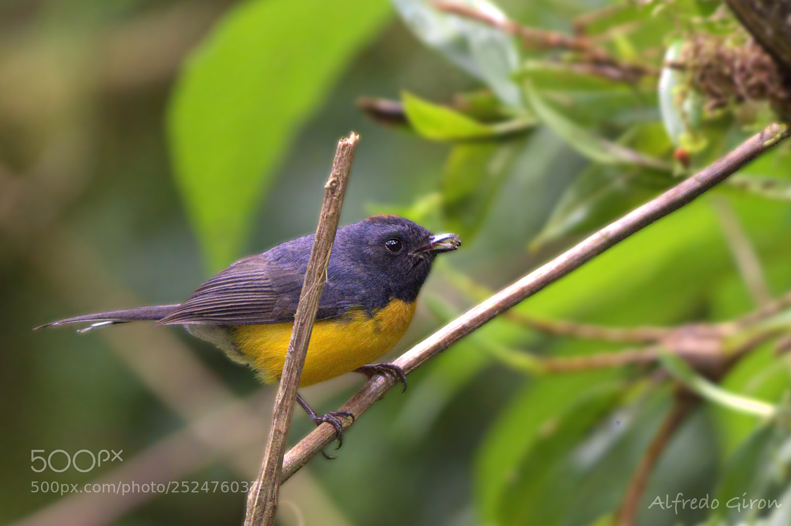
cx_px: 396
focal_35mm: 465
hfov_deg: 4.4
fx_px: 10208
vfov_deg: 3.0
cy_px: 263
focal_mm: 310
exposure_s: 1/500
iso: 7200
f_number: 5.6
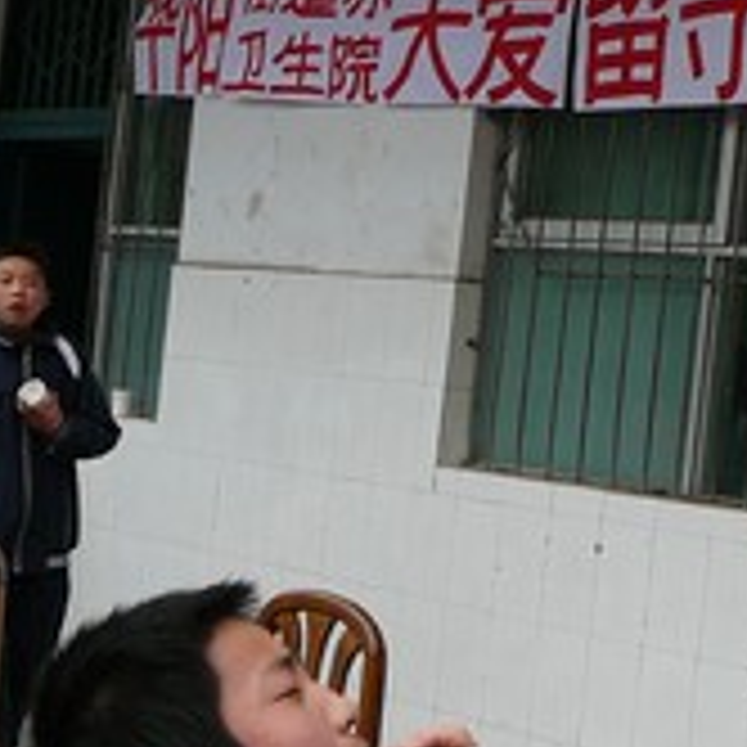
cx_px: 680
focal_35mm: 93
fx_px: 2271
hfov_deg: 18.4
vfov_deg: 18.6
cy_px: 475
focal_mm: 5.2
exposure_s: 1/800
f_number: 2.8
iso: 80
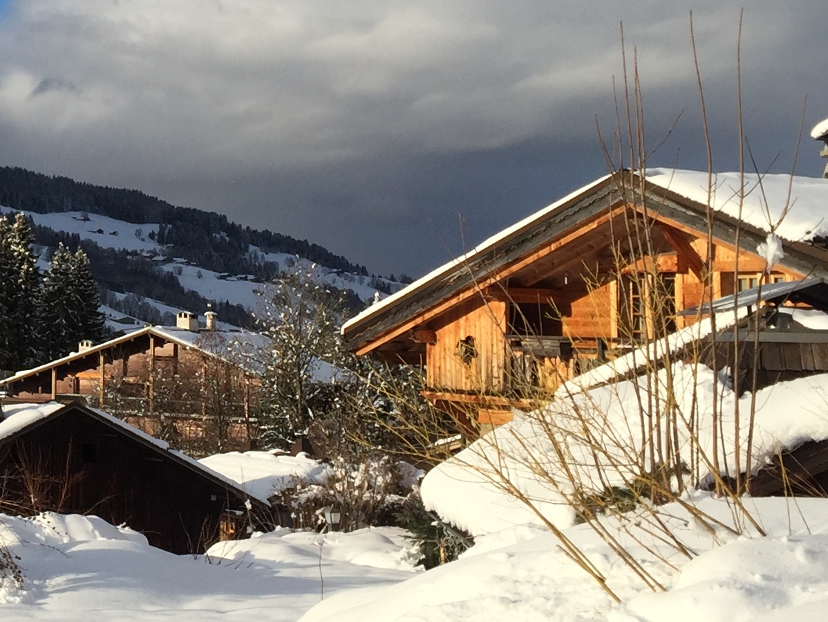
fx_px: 1890
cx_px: -95
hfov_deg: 23.2
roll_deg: -1.5
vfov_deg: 18.5
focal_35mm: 79
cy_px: 119
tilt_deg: +6.7
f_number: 2.2
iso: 32
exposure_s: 1/2083
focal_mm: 4.15
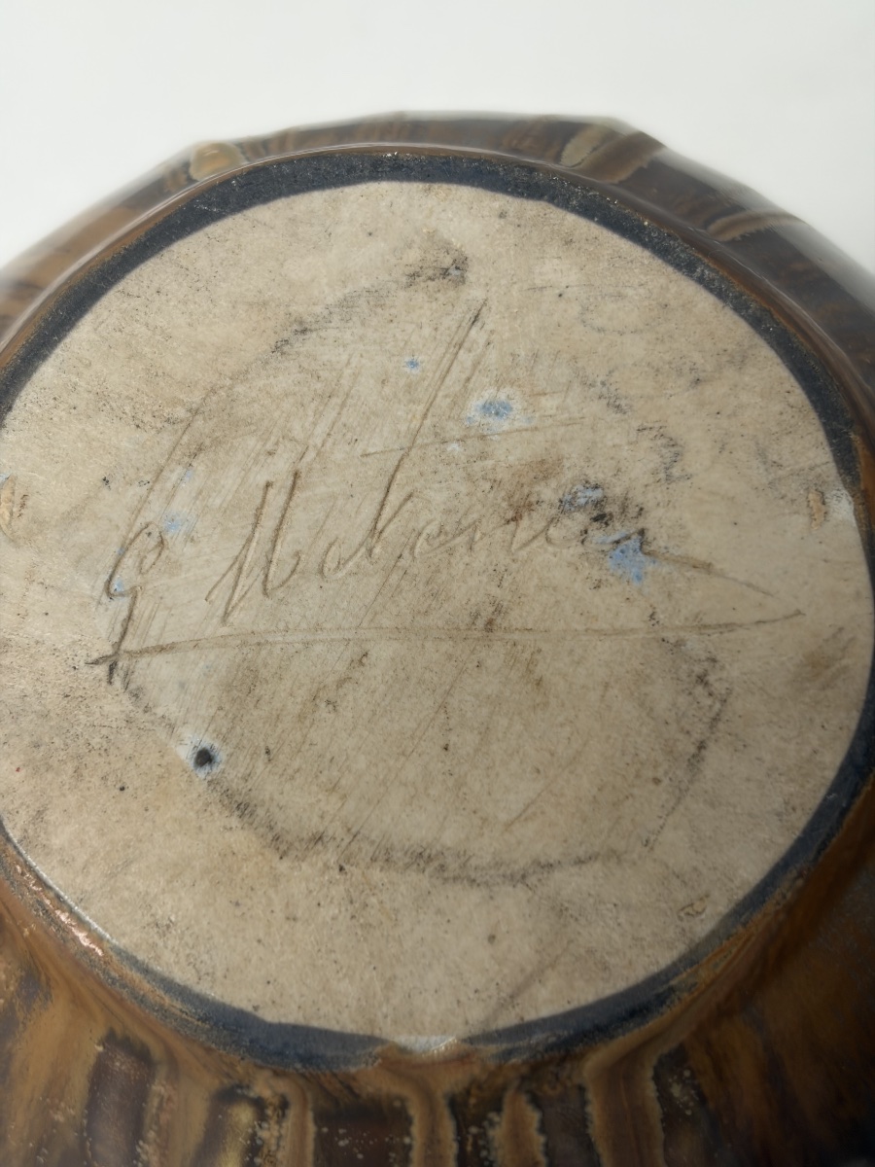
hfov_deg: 28.0
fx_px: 1753
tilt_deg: -71.5
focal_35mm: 52
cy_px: 584
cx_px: 438
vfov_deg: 36.8
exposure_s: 1/121
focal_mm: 5.96
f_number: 1.6
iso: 25
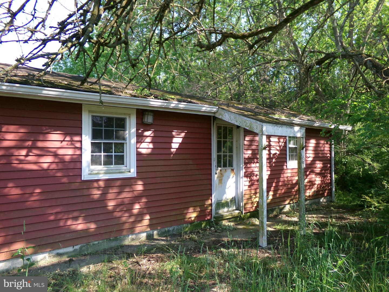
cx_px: 194
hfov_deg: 71.6
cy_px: 146
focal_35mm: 24
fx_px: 270
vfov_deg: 56.8
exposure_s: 1/150
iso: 100
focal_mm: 4.3
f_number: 3.7
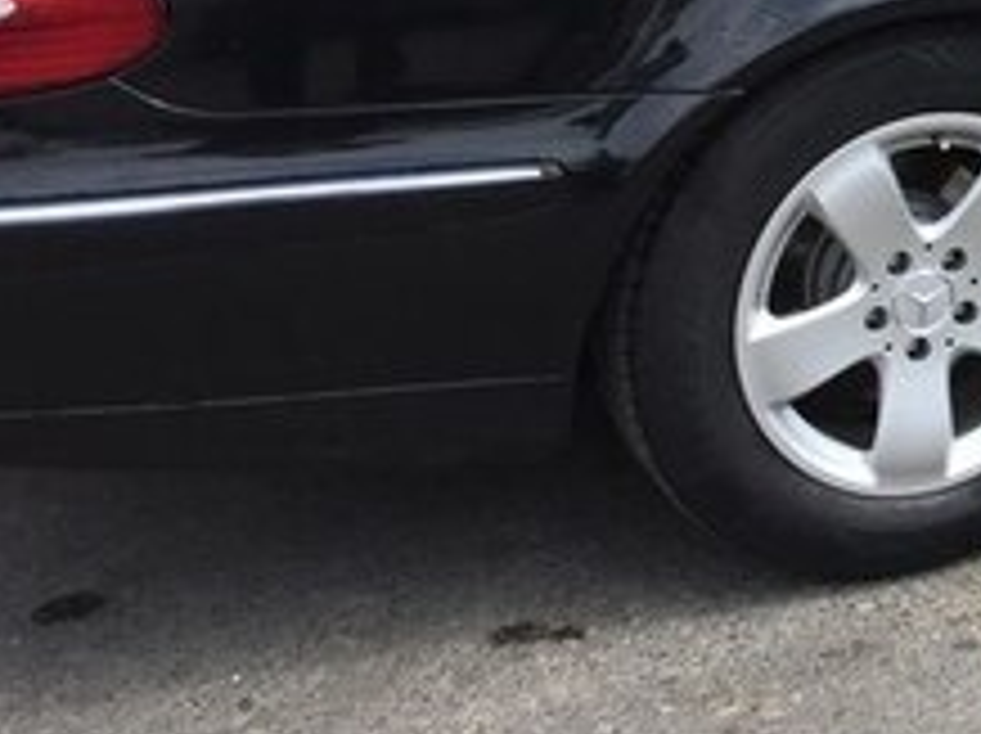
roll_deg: -0.5
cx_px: 1372
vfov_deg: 16.0
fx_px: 2491
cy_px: -187
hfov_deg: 19.9
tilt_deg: -10.3
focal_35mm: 88
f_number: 2.2
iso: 32
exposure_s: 1/1199
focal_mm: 4.15
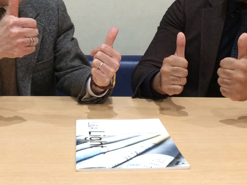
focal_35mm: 60
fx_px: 428
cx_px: 117
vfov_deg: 23.7
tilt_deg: -4.2
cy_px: 21
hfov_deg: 32.2
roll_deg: +0.4
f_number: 2.4
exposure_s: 1/24
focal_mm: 3.3
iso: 125
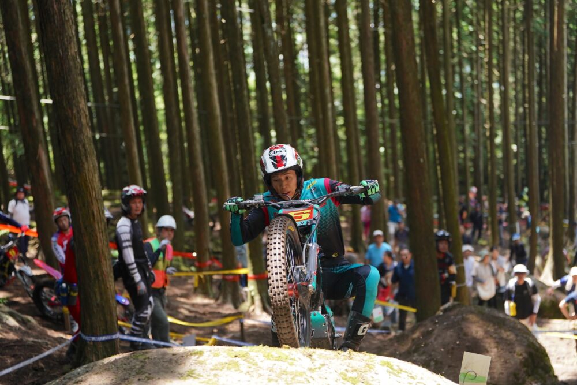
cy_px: 192
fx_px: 1122
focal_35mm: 70
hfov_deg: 28.8
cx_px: 288
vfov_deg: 19.5
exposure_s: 1/1000
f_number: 2.8
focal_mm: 70
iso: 800
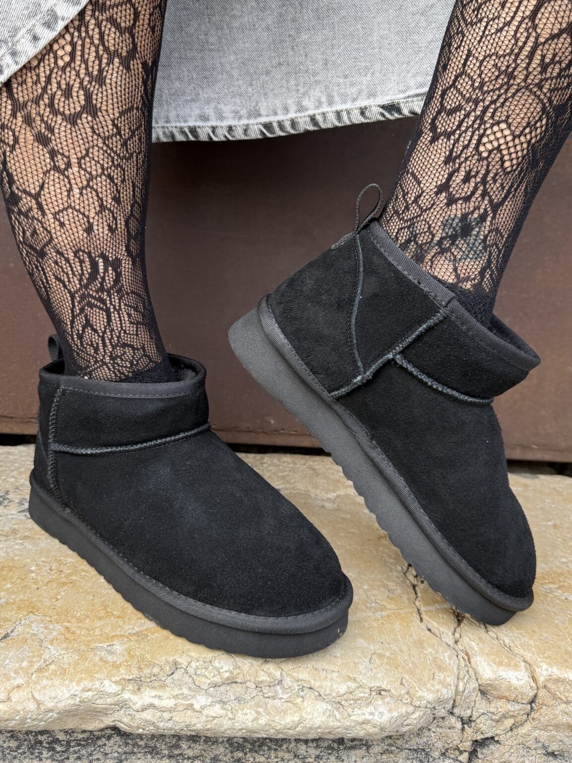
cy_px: 382
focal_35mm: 24
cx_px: 286
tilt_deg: -12.0
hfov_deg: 56.8
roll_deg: -6.6
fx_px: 529
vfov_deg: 71.6
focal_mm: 6.76
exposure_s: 1/274
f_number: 1.78
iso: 64
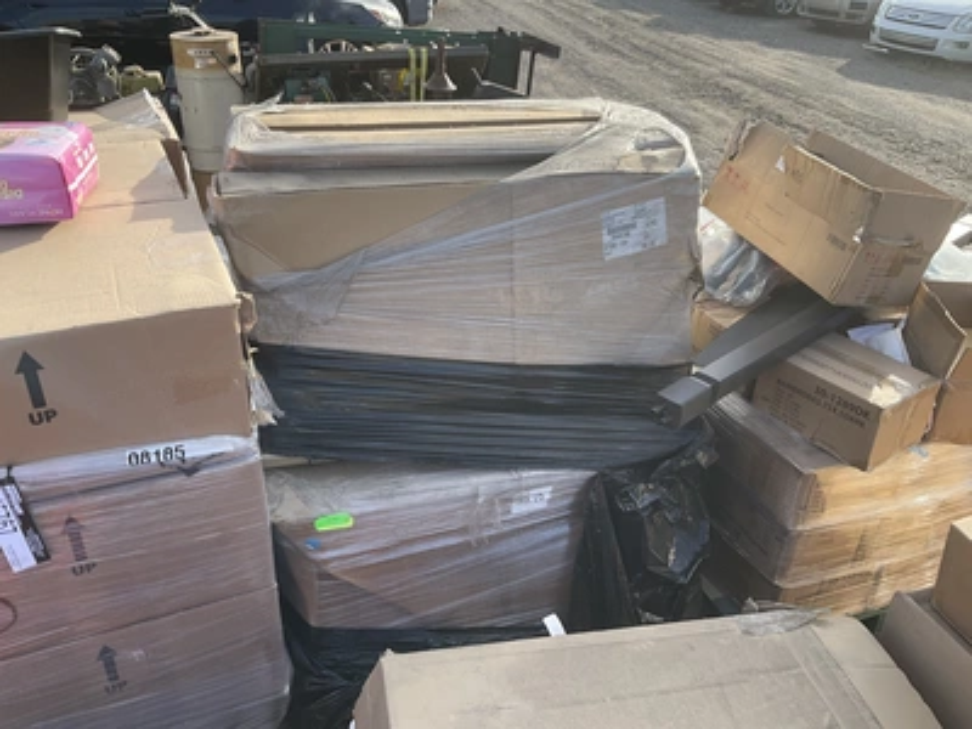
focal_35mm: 29
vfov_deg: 48.2
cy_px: 364
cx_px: 486
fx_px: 814
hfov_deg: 61.7
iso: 25
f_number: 1.8
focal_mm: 3
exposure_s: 1/469
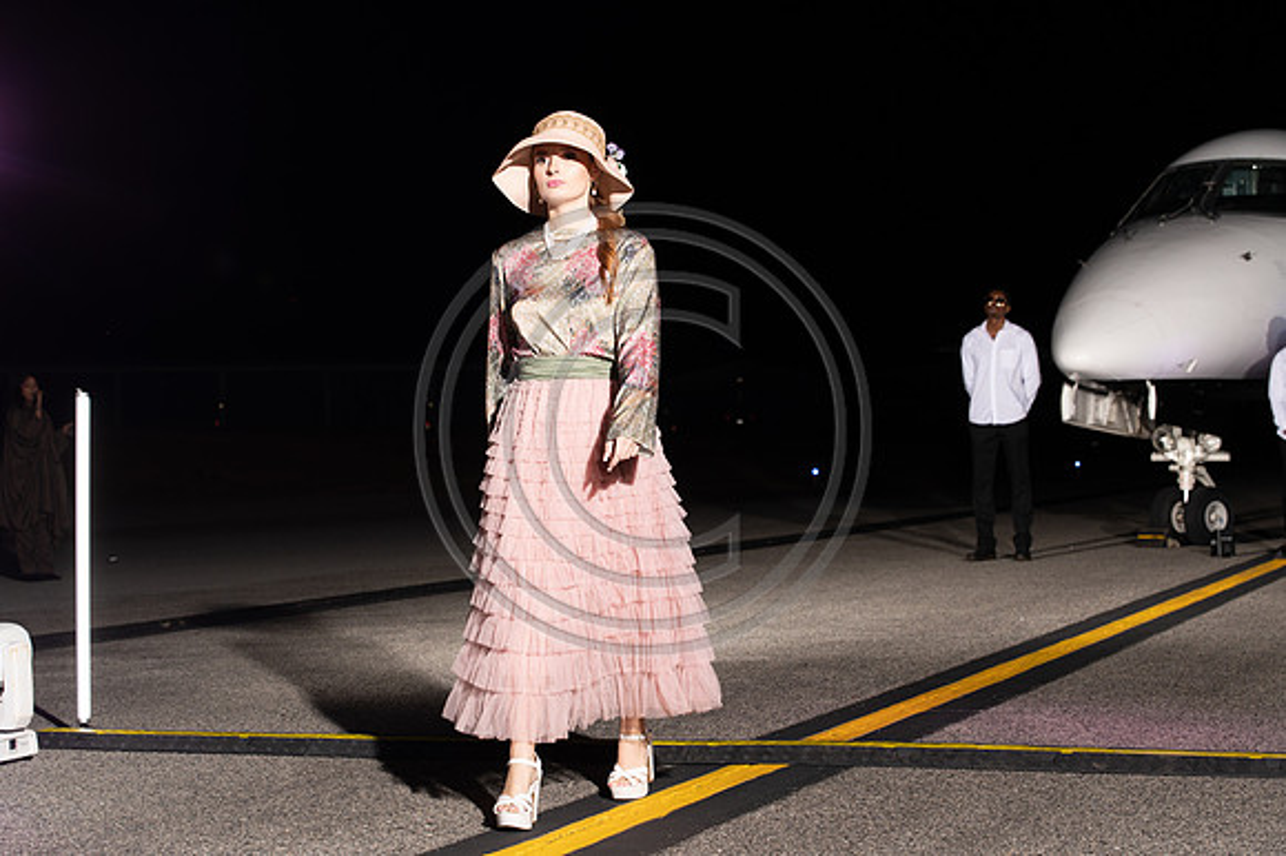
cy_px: 428
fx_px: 2499
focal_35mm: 70
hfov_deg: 28.9
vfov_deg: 19.4
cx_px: 643
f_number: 6.3
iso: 1000
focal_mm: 70
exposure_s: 1/200
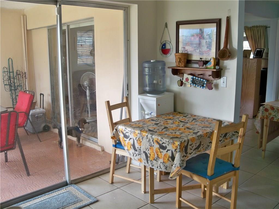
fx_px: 282
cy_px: 104
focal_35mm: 35
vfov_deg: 40.7
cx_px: 140
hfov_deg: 52.6
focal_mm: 6.2
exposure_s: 1/30
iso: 80
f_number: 3.5
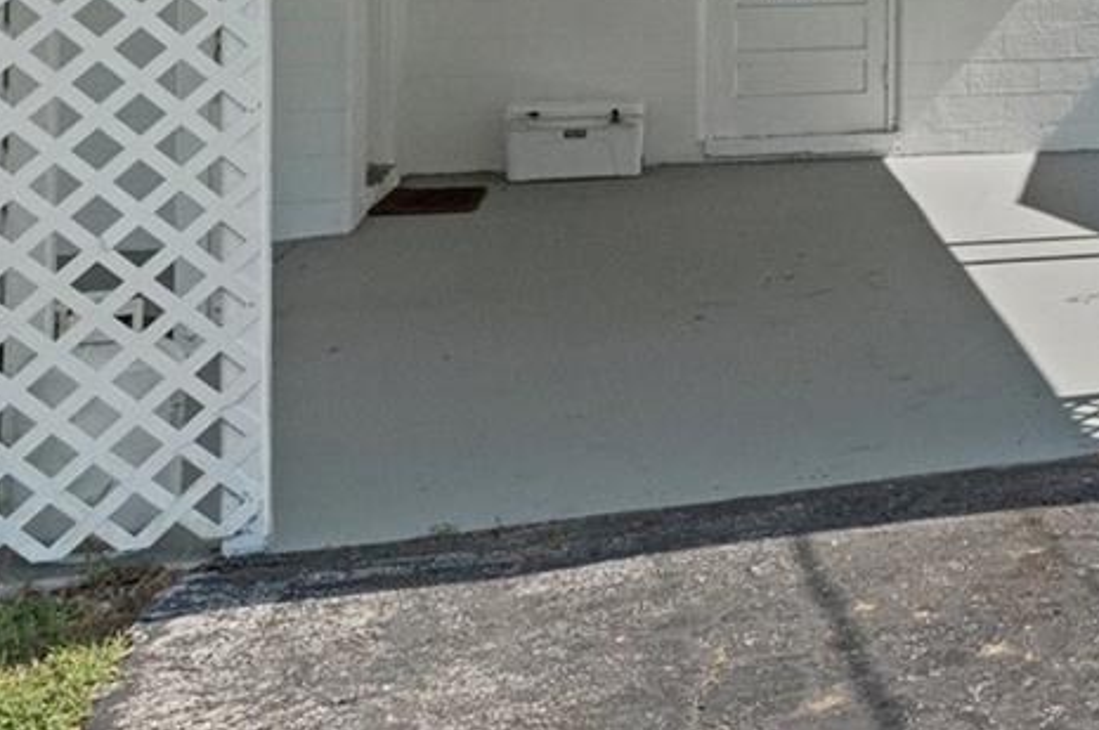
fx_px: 1891
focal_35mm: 62
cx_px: 1683
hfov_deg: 24.5
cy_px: -43
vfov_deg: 20.9
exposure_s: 1/800
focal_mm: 12
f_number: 6.3
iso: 320
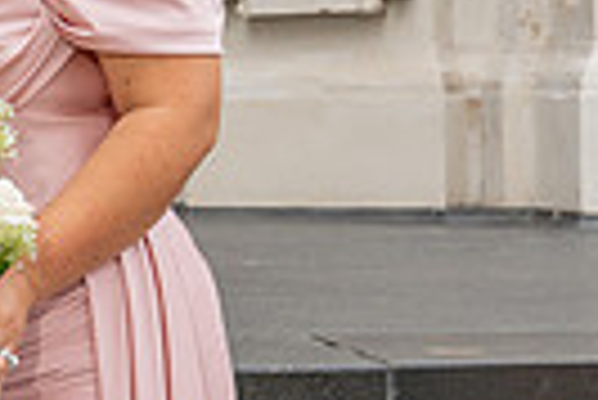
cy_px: 79
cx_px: -504
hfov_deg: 10.1
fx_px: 3193
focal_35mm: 192
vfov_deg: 7.2
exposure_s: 1/200
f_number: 5.6
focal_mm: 44
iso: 200
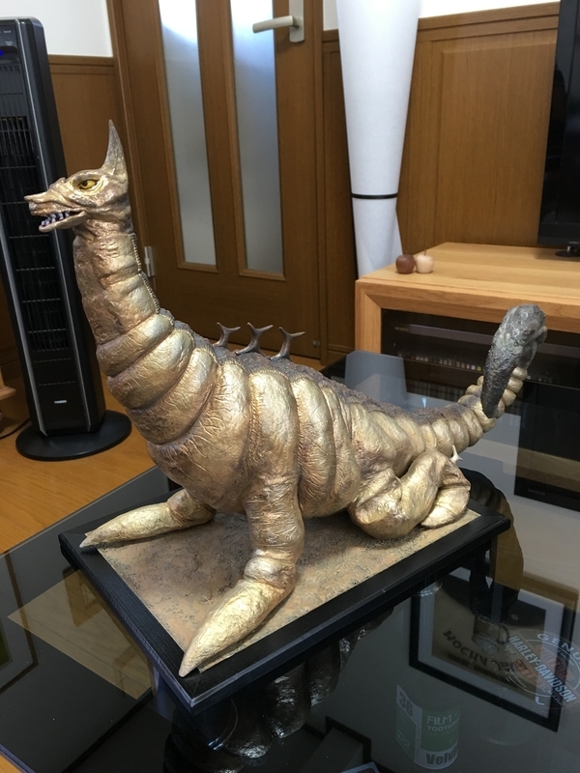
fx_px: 648
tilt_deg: -22.1
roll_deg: +3.7
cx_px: 290
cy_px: 386
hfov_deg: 48.2
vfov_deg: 61.7
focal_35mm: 29
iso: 50
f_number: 2.2
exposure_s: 1/15
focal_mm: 4.15
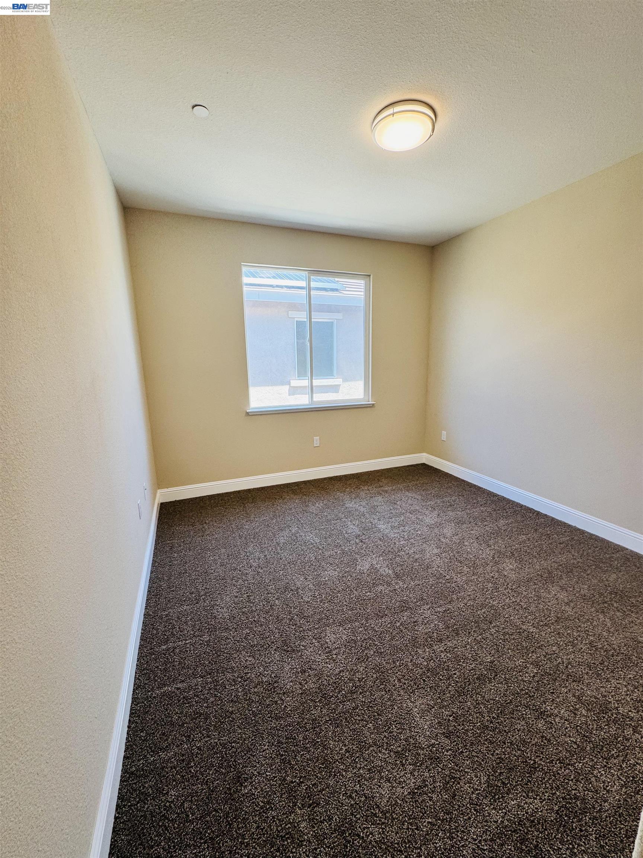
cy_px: 429
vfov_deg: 102.1
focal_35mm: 14
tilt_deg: -11.3
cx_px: 322
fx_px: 347
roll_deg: +1.5
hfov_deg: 85.7
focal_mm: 2.22
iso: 125
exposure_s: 1/120
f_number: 2.2
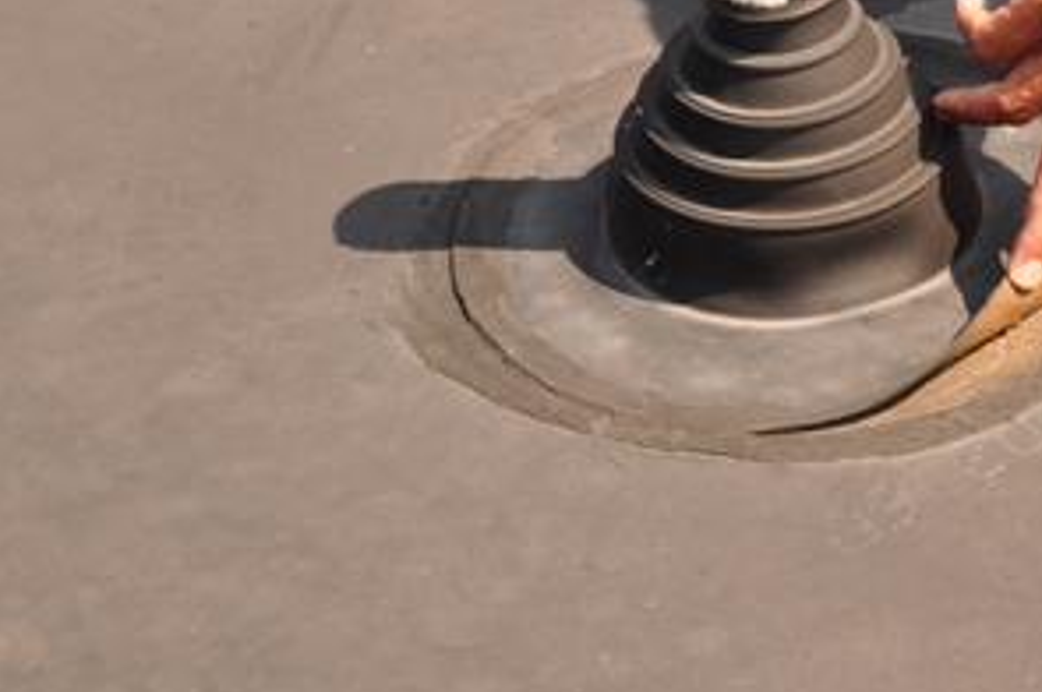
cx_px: 954
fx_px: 2255
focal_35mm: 78
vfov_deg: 17.5
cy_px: 337
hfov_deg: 25.2
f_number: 9
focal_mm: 24
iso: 200
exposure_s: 1/200
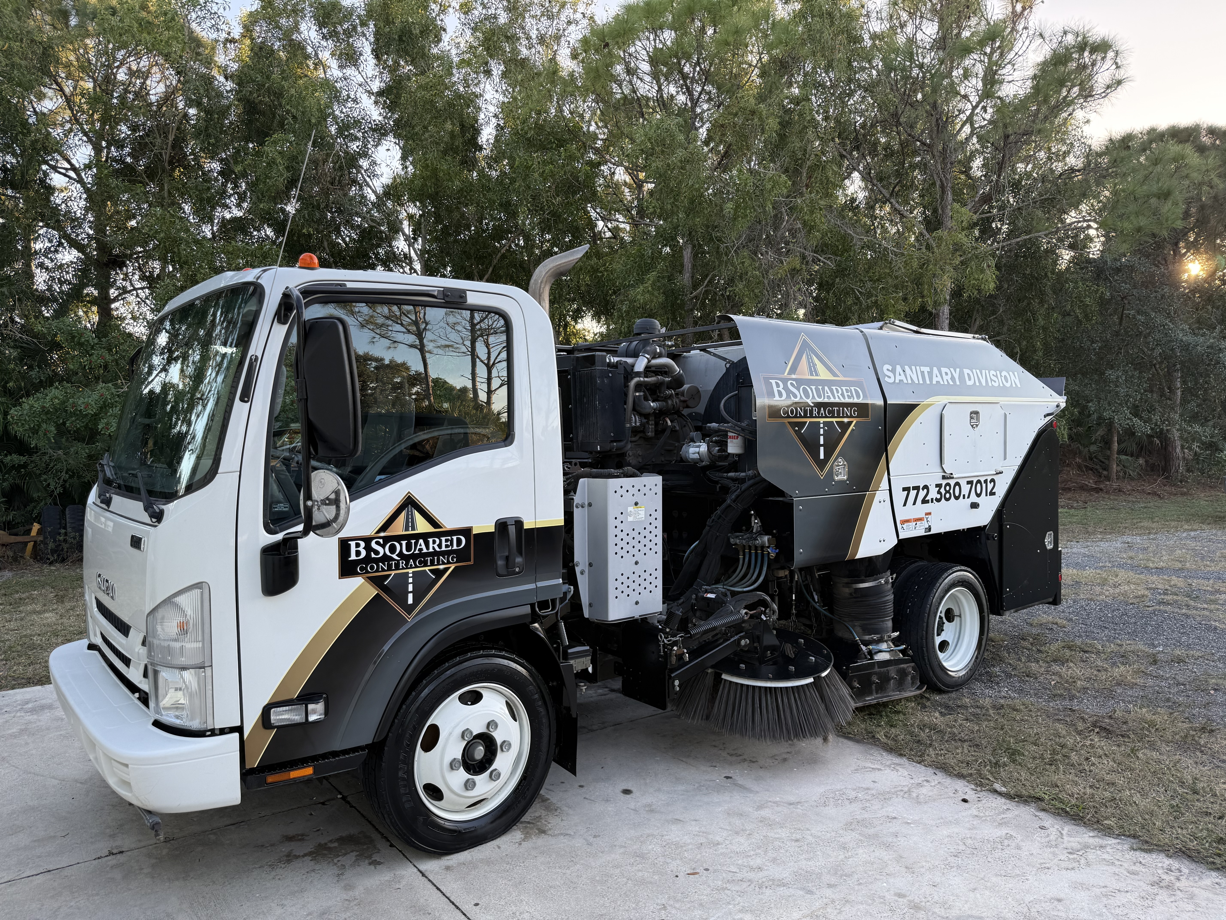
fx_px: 850
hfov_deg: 71.6
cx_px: 613
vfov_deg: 56.8
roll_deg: +0.7
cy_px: 460
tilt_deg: -1.8
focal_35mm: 24
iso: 64
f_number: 1.78
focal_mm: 6.76
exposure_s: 1/250
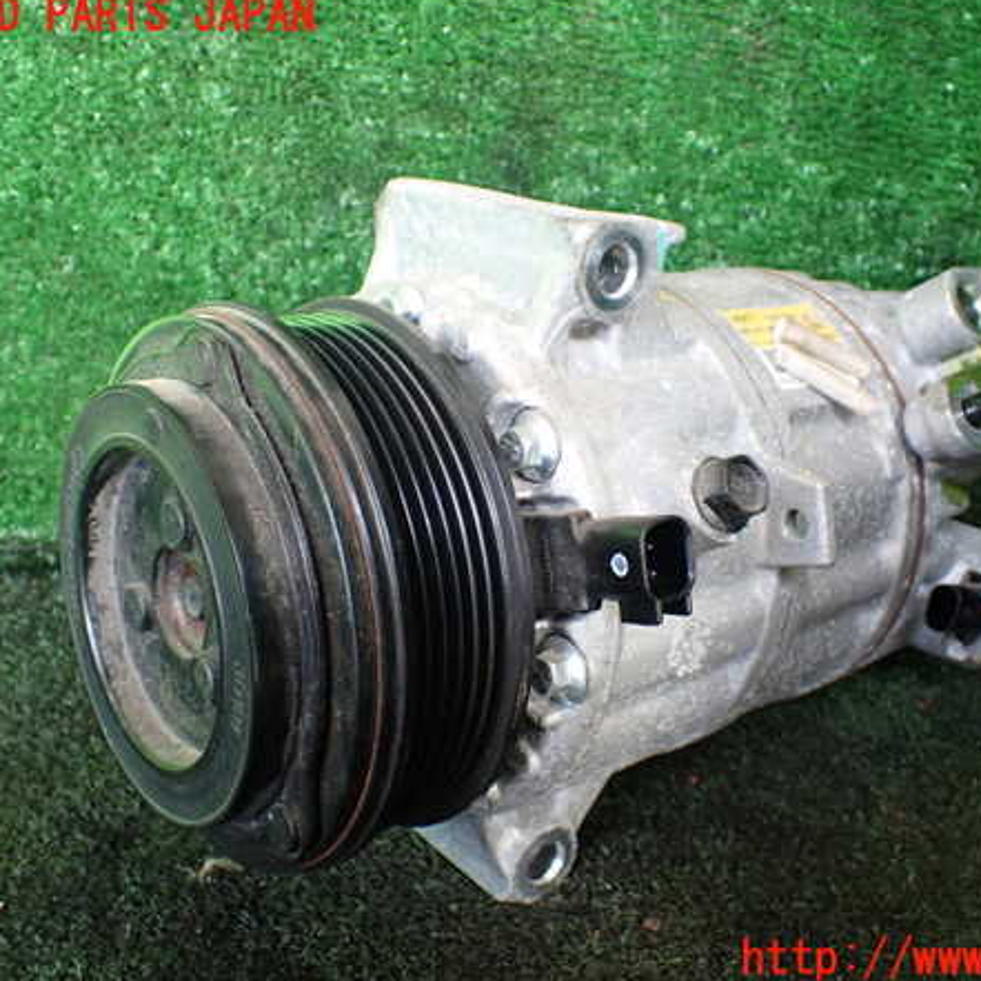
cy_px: 488
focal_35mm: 36
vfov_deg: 46.0
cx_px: 577
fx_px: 1154
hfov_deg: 45.9
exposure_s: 1/125
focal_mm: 5.4
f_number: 2.3
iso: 250
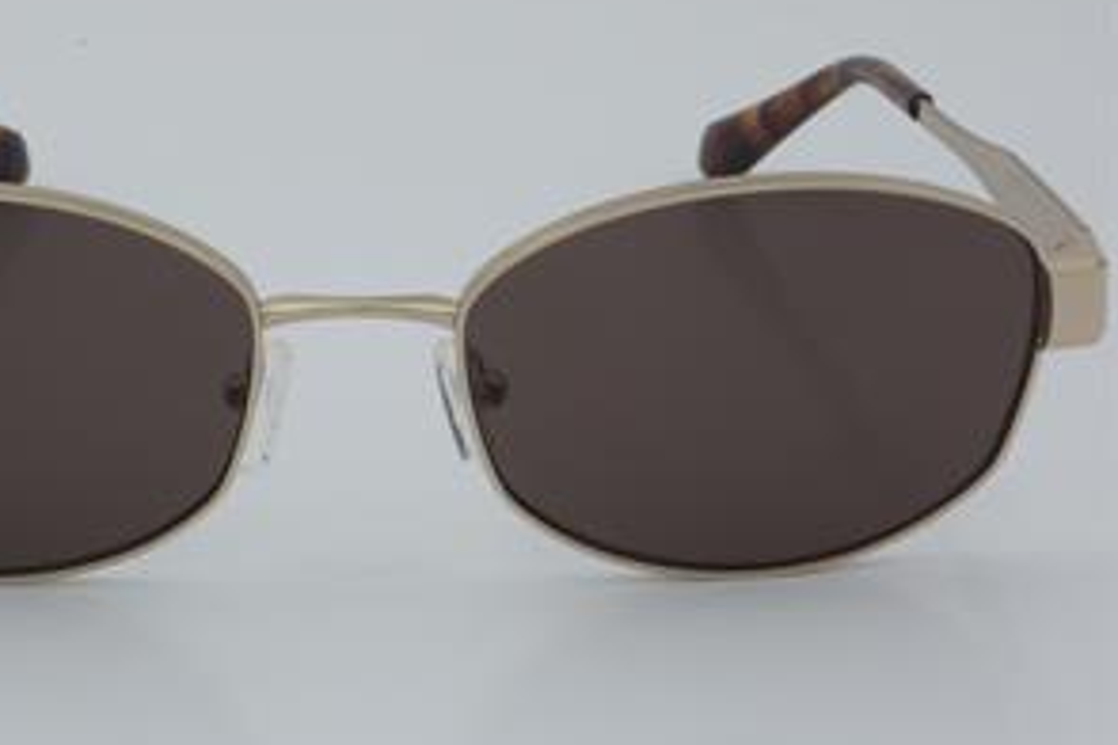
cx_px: 361
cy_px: 327
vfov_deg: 13.4
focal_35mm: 102
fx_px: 3167
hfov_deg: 19.9
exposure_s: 1/4
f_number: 32
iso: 100
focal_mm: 50
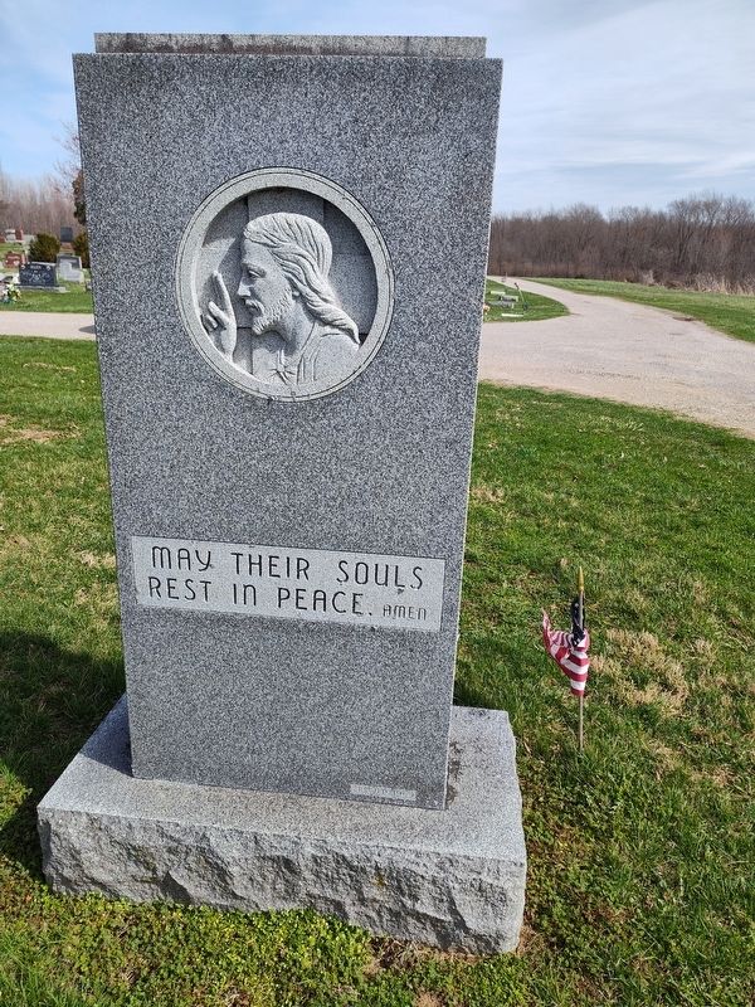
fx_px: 669
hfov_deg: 58.9
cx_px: 378
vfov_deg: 73.9
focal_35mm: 23
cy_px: 504
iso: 100
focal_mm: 5.56
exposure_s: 1/1400
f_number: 1.8
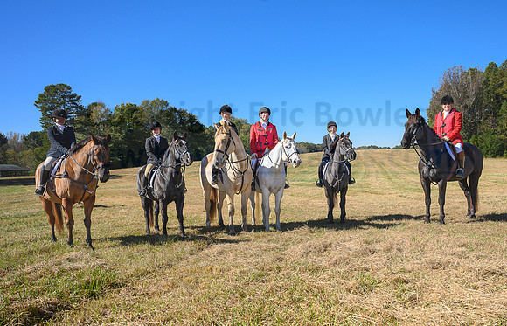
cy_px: 194
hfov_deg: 60.4
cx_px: 294
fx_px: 432
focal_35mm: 31
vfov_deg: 41.1
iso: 64
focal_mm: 26.5
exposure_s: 1/500
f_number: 4
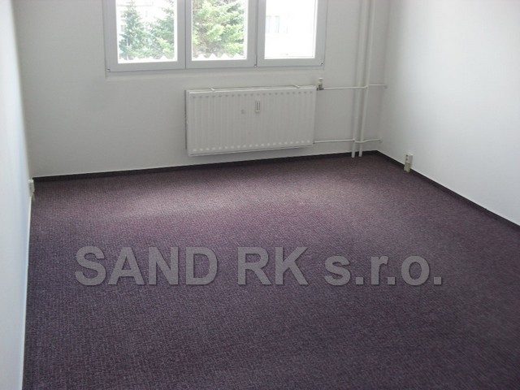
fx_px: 526
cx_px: 260
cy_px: 195
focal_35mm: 35
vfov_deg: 40.7
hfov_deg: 52.6
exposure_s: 1/45
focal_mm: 6.3
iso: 100
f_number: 3.2
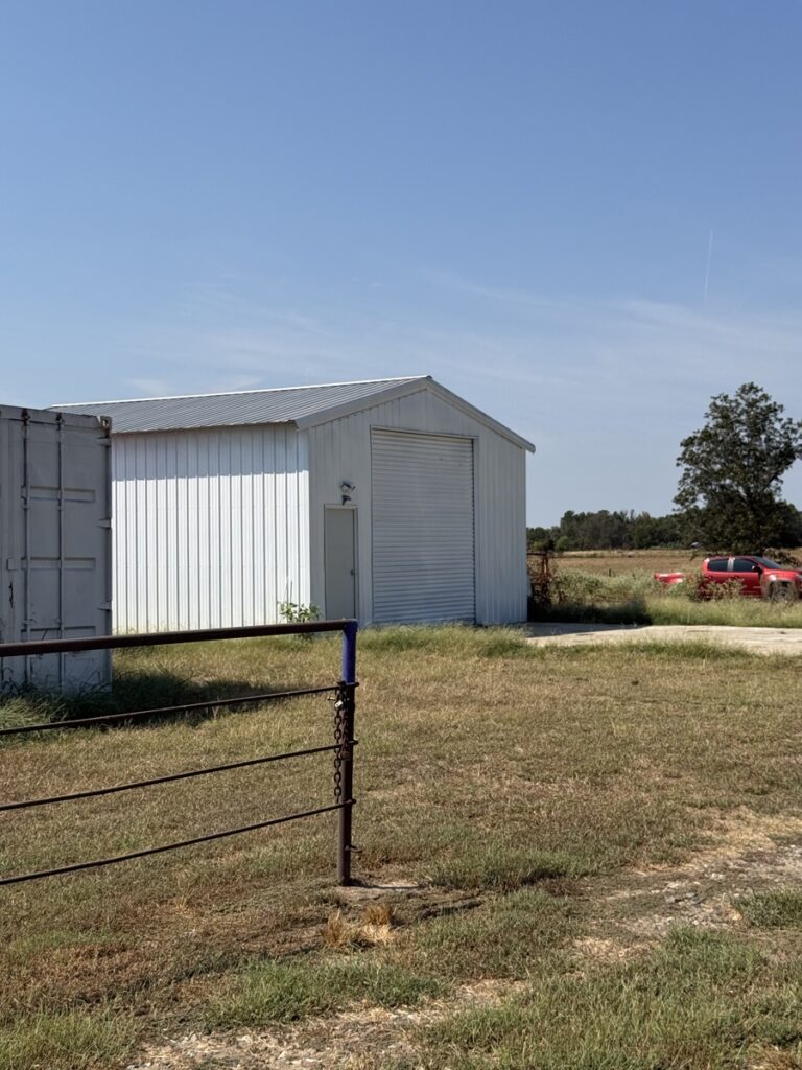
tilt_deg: +0.8
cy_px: 535
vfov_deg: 39.7
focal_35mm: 48
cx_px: 401
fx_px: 1483
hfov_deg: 30.3
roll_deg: +1.4
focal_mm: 6.76
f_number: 1.78
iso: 64
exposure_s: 1/7143
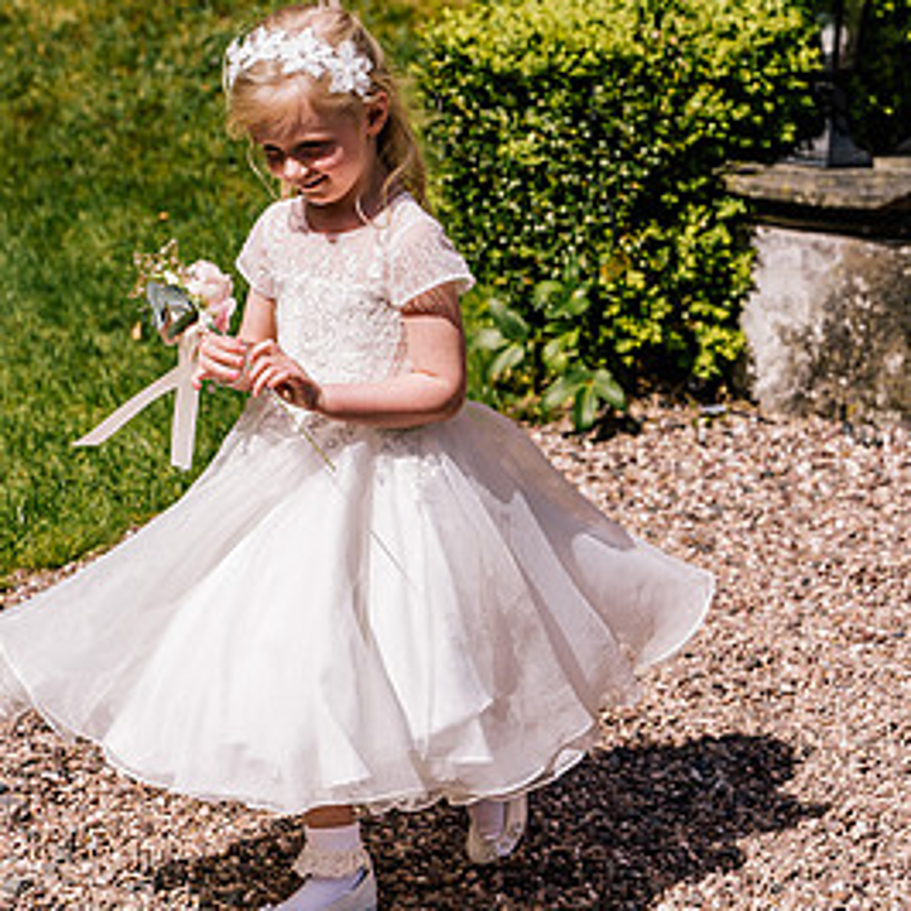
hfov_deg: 16.1
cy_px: 342
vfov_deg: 16.1
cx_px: 404
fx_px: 3216
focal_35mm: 108
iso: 160
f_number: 5
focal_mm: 75
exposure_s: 1/1600
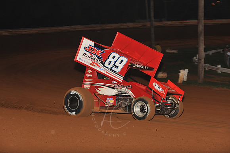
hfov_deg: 19.5
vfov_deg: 13.0
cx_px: 115
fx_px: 670
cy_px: 76
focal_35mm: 105
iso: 800
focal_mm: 105
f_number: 6.3
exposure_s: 1/320
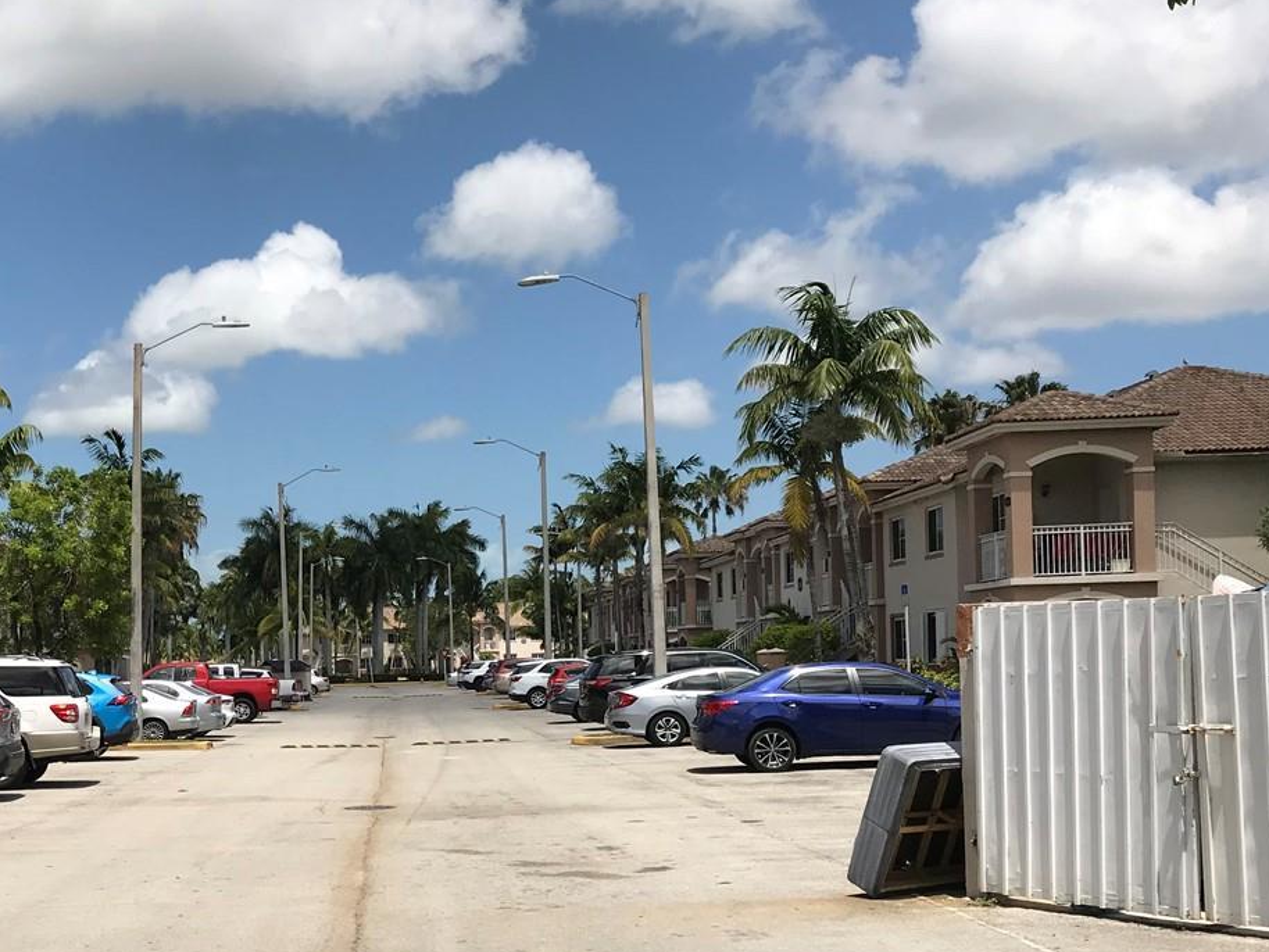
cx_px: 367
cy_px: 672
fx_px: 1797
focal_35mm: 49
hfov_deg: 38.2
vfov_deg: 29.4
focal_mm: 3.99
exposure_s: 1/3831
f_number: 1.8
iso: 20
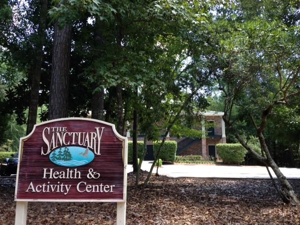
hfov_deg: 55.4
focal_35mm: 33
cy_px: 112
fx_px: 286
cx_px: 150
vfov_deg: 42.9
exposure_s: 1/193
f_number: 2.4
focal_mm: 4.12
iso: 50
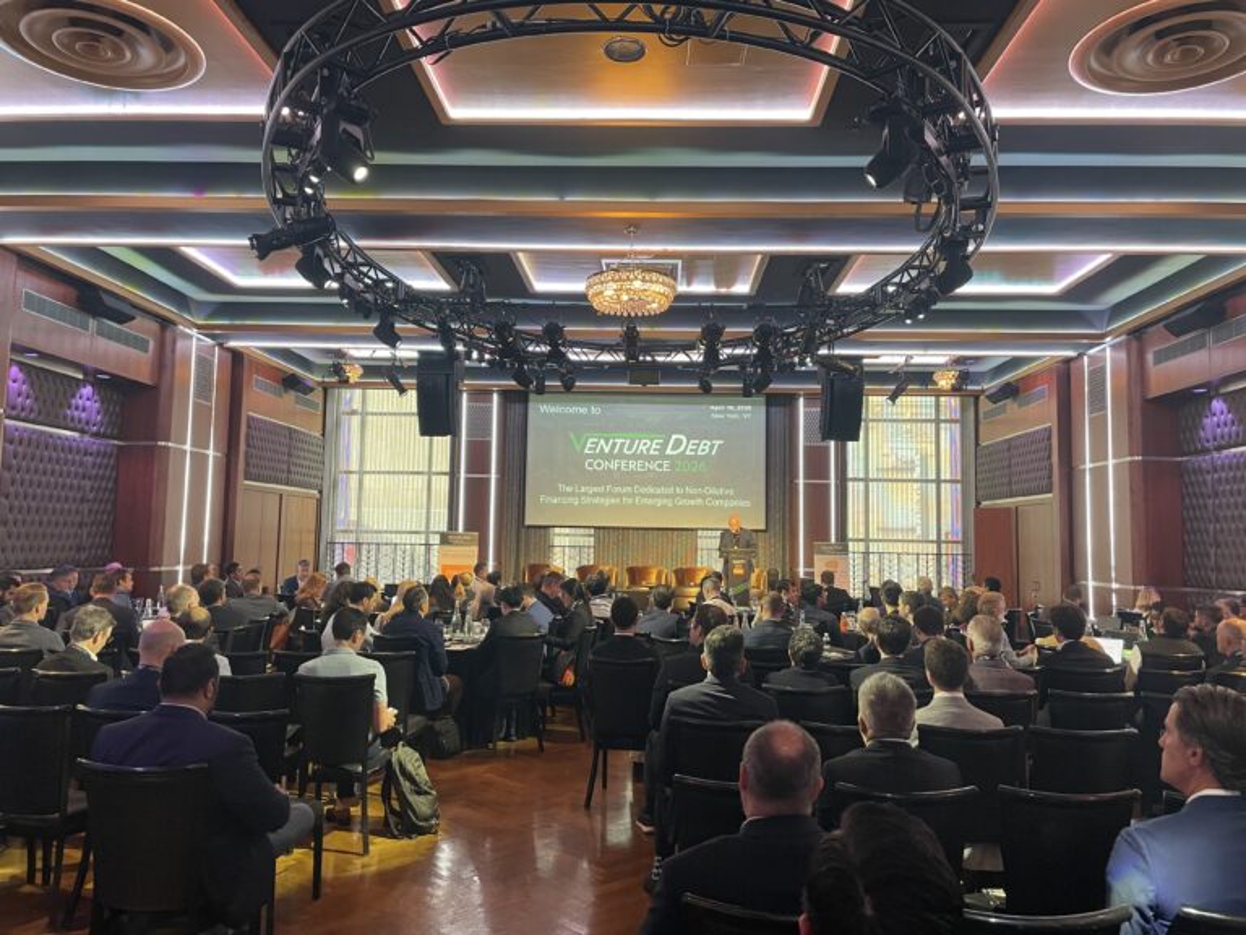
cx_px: 623
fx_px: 936
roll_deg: -0.8
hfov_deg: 67.3
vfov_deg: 53.1
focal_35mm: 26
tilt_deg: +4.3
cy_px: 468
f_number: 1.6
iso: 250
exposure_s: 1/60
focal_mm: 4.2
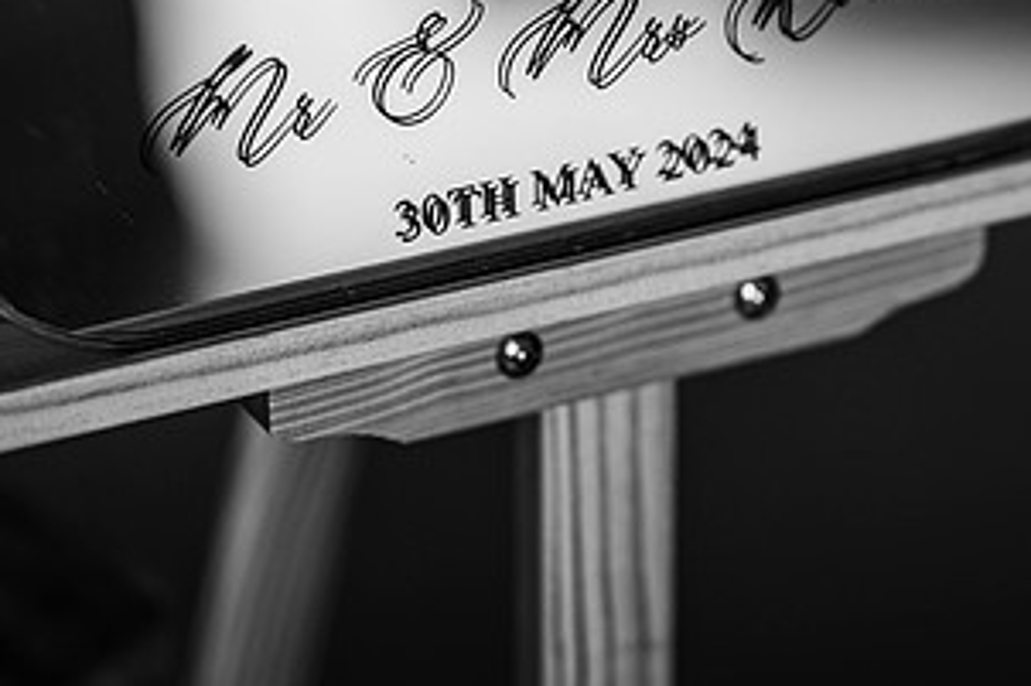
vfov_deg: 8.4
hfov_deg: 12.6
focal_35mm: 163
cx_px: 577
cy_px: 61
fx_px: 4665
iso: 110
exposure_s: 1/200
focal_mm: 85
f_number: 2
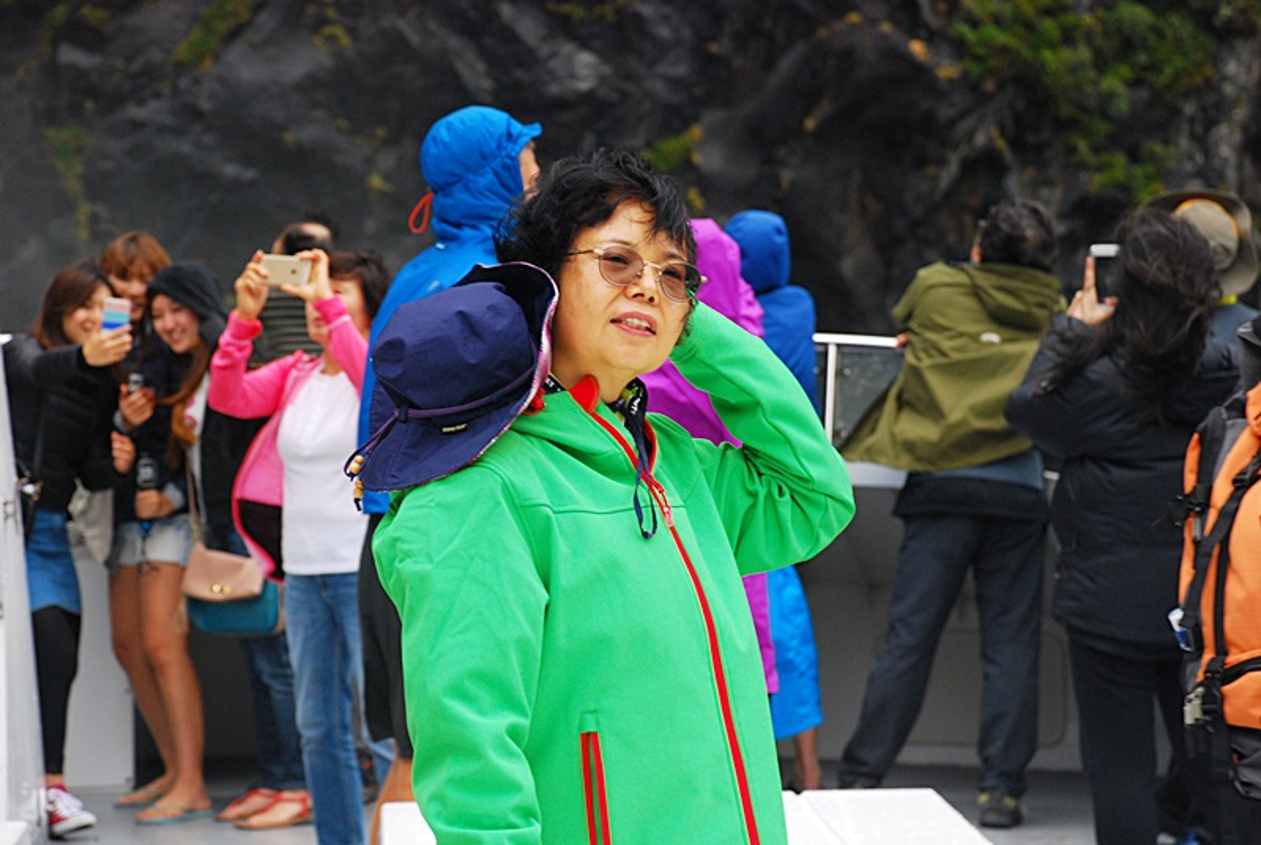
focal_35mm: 120
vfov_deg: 11.5
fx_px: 4209
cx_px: 630
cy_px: 422
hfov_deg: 17.0
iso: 400
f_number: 6.3
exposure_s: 1/160
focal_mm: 80
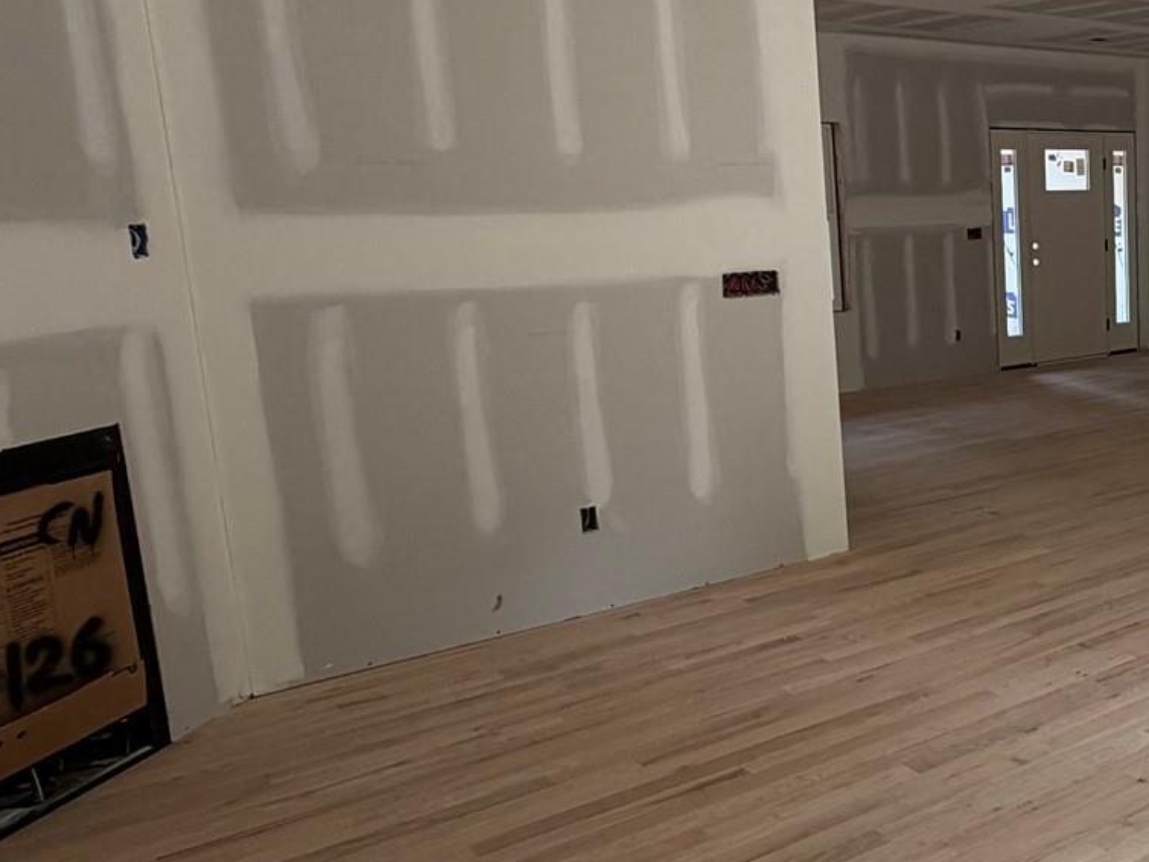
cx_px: 1161
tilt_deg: -10.2
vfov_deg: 37.7
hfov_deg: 42.1
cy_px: 422
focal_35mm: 38
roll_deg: +1.5
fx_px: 1261
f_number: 2.2
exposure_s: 1/121
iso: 100
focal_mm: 2.22
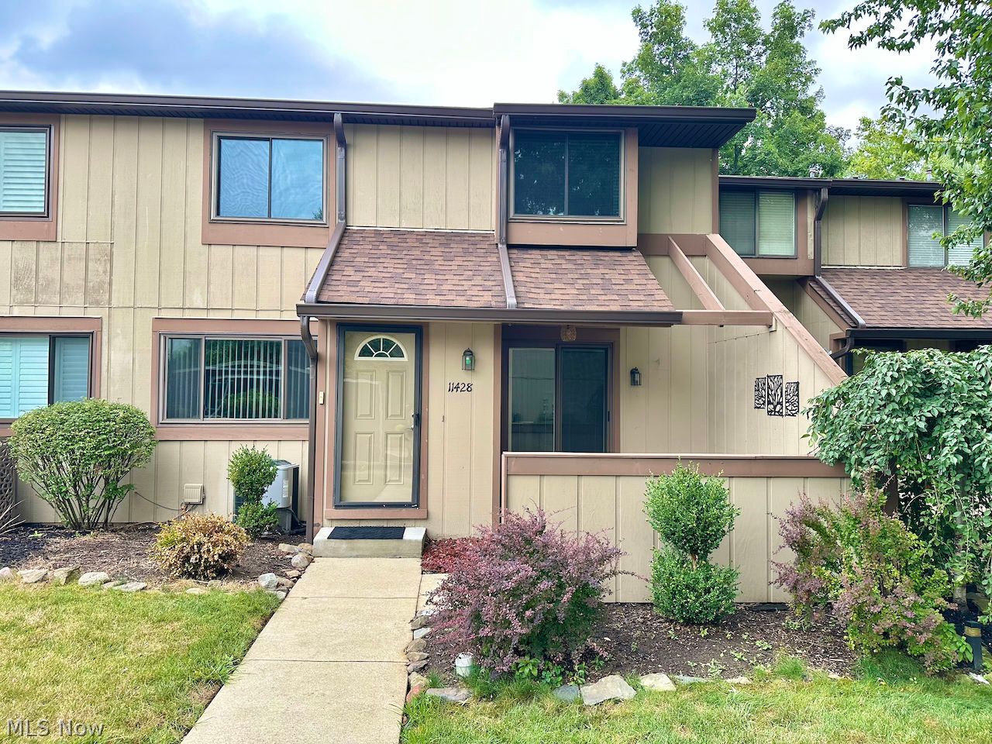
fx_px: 688
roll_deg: +0.1
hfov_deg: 71.6
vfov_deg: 56.8
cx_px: 496
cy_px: 372
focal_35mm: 24
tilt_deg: +3.0
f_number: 1.78
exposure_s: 1/887
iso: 80
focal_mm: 6.86
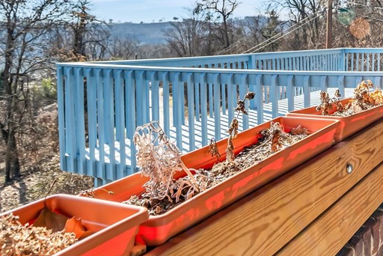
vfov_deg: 35.7
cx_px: 380
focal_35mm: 36
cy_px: 49
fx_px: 383
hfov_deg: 45.2
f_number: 8
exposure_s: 1/500
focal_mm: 17
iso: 400
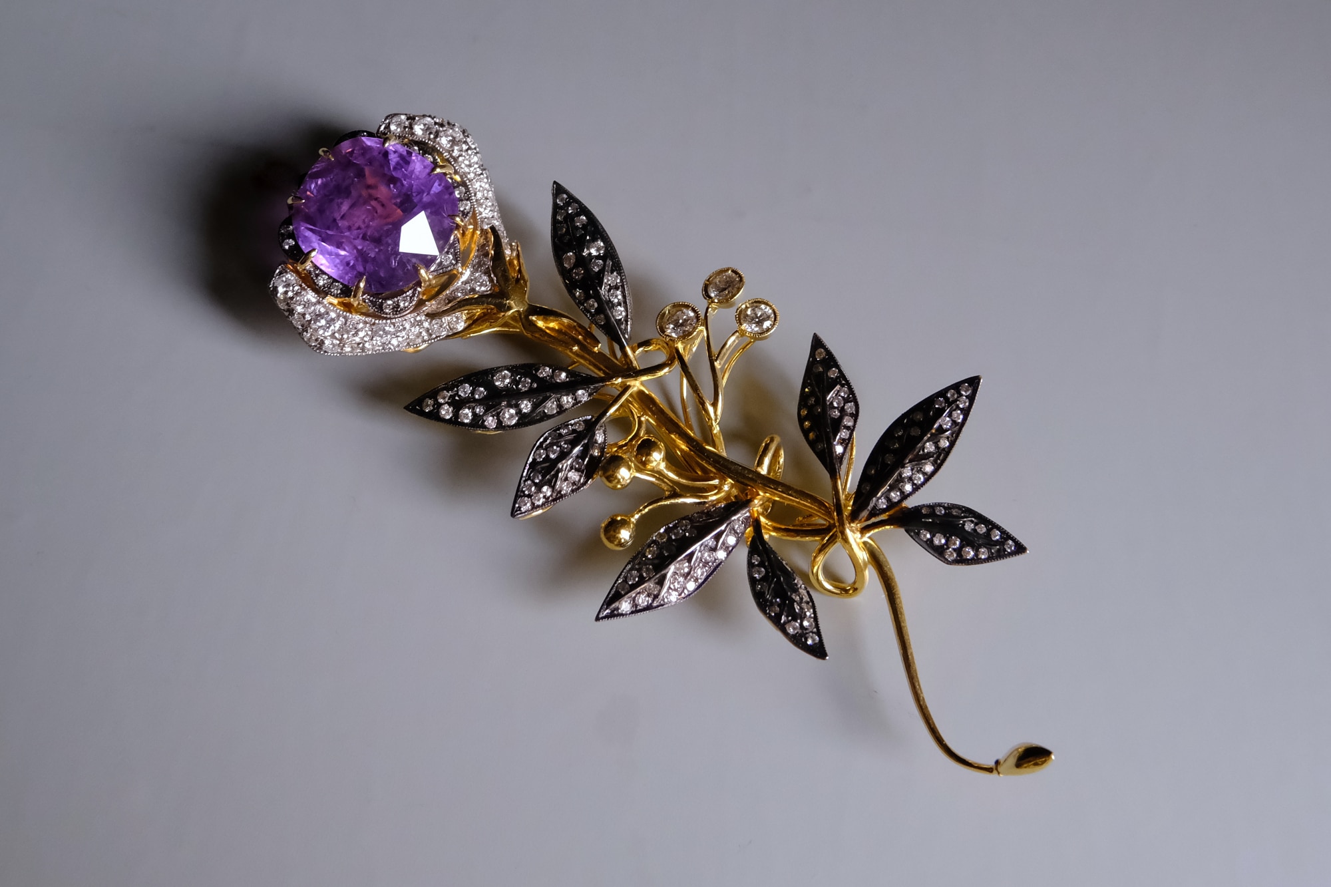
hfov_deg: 76.1
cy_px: 444
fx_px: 850
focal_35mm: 23
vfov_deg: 55.1
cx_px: 666
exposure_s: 1/15
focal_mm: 15
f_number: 8
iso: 1600
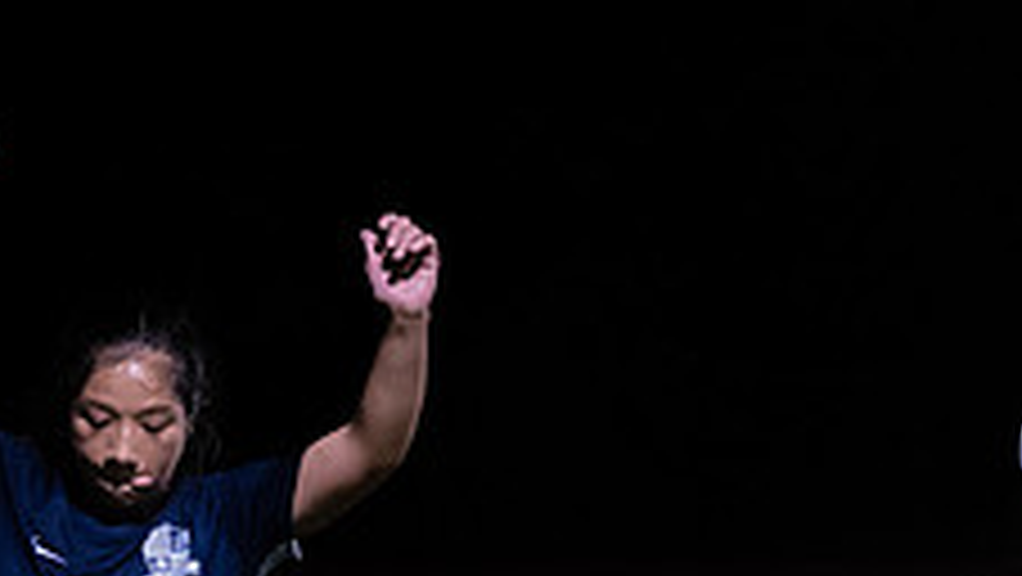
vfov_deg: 3.6
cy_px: 848
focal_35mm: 340
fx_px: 9219
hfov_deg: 6.3
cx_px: -15
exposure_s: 1/1000
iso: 4000
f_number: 2.8
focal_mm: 70
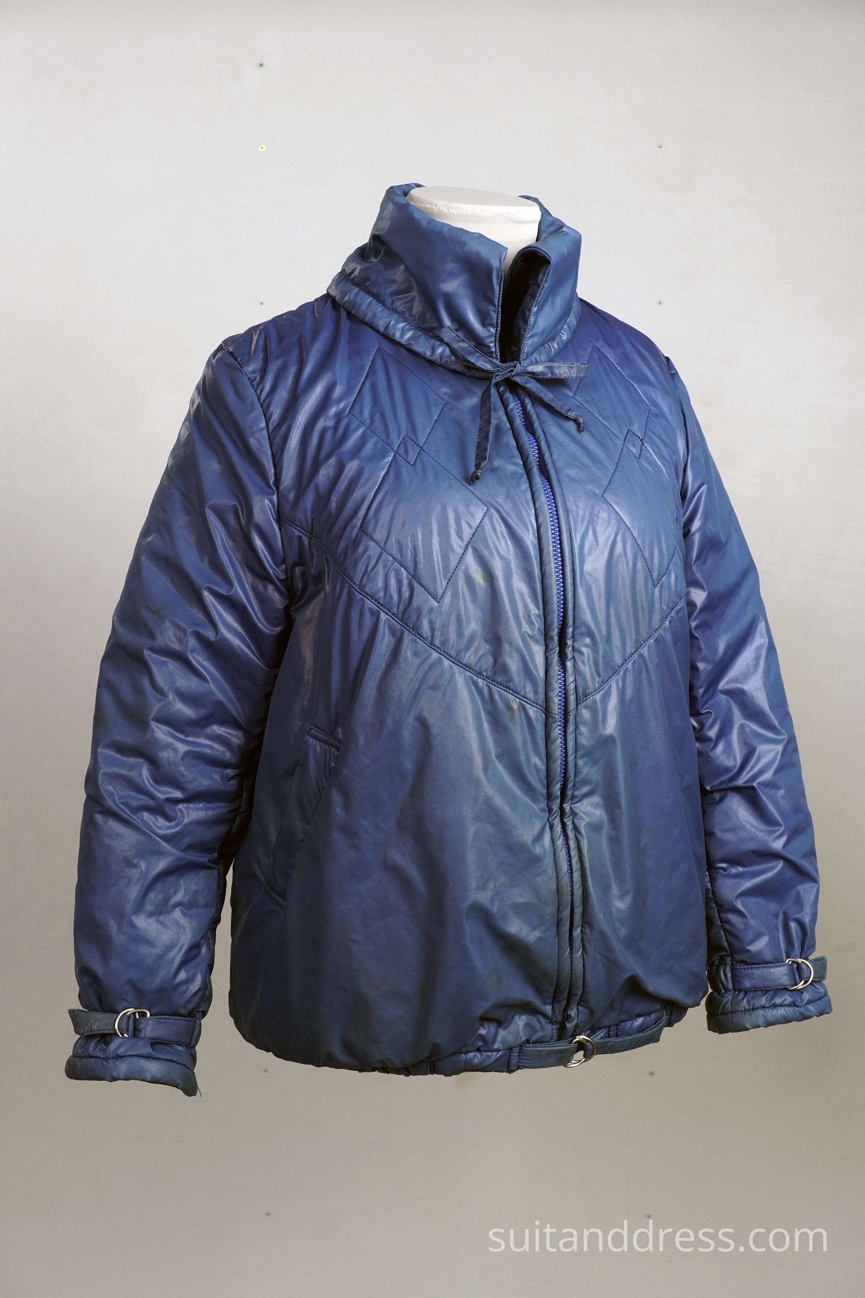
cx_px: 432
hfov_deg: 28.1
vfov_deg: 41.1
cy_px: 649
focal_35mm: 48
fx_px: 1730
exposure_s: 1/15
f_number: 6.3
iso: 200
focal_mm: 32
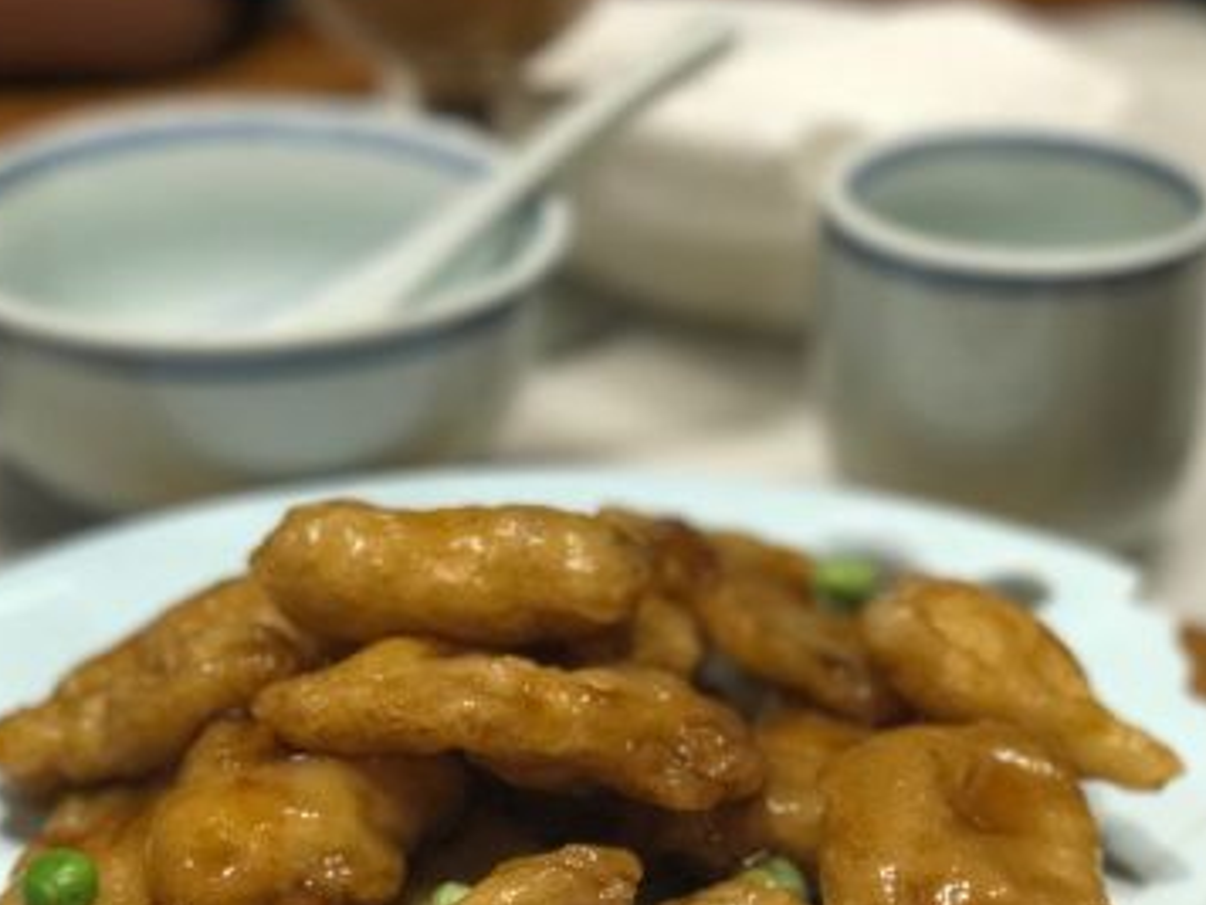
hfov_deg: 17.6
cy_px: 839
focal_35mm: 112
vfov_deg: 13.1
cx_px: 593
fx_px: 3902
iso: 100
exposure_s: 1/50
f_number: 2.8
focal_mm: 6.6
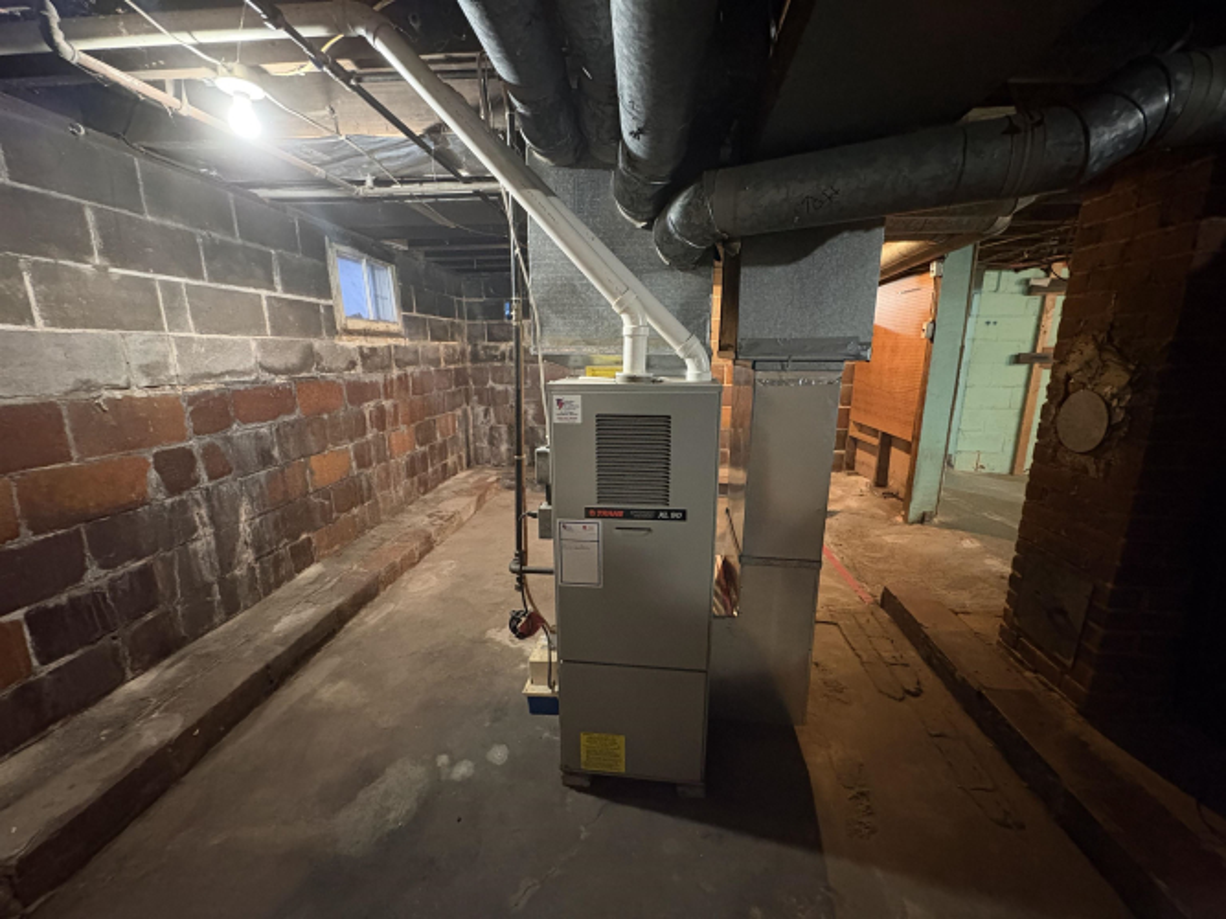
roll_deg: -0.2
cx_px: 613
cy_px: 460
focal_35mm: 14
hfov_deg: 102.1
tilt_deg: -12.5
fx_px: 496
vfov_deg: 85.7
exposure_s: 1/30
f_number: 2.2
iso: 1600
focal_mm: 2.22
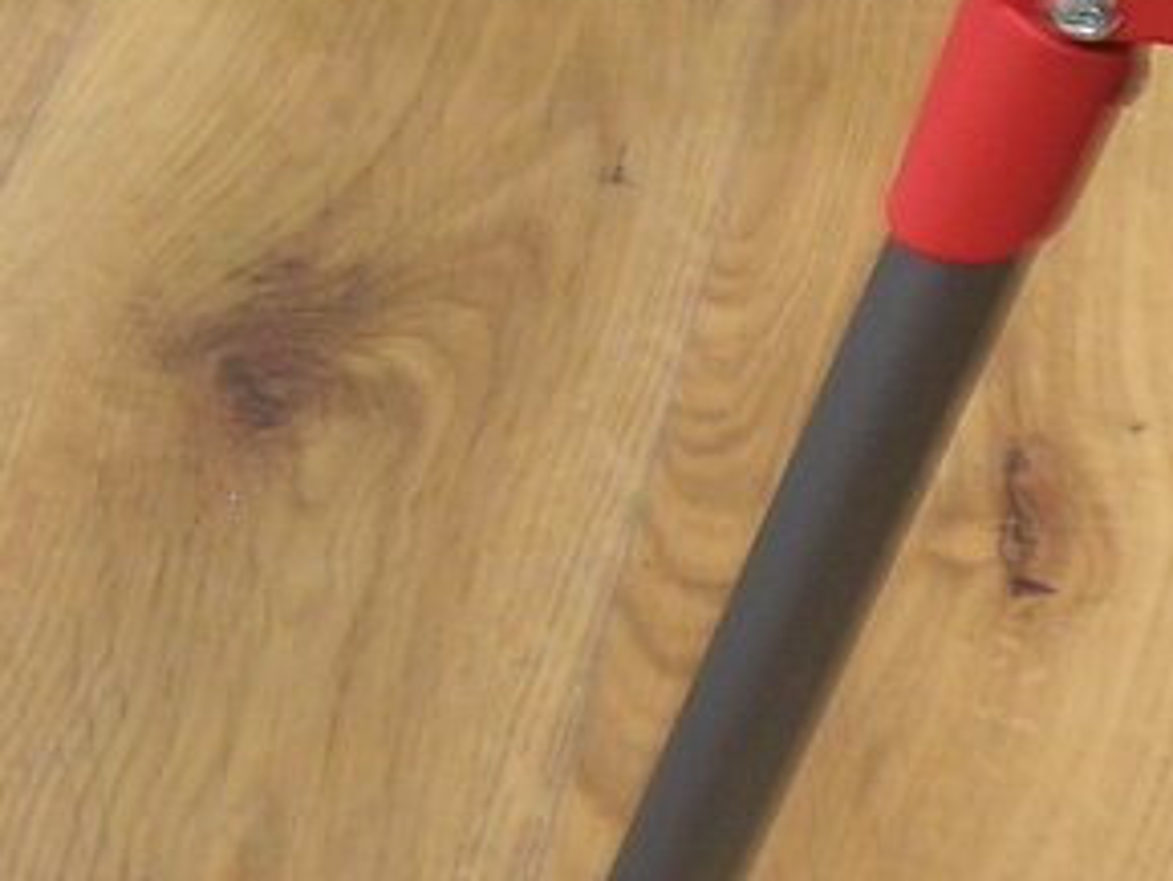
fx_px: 4780
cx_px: 1039
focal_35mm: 141
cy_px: 564
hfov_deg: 13.9
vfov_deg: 10.5
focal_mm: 5.7
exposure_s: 1/11.8
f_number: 2.9
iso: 50
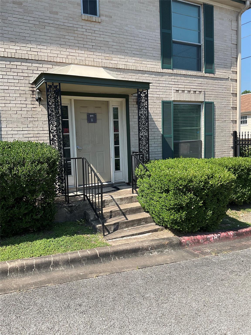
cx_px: 126
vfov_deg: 61.7
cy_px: 168
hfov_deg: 48.2
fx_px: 280
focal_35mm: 29
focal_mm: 3
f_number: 1.8
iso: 16
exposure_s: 1/1144
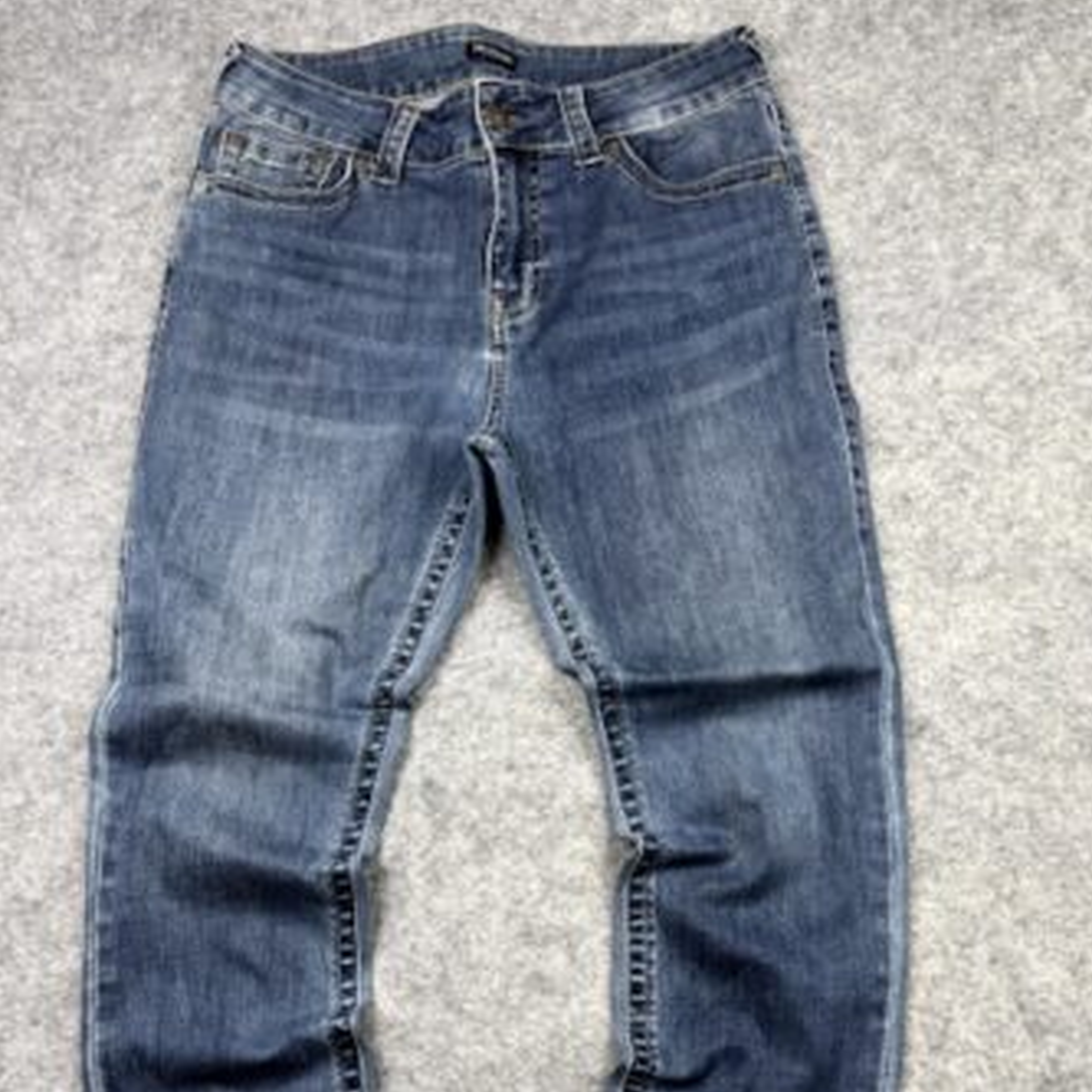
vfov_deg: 47.5
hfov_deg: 48.4
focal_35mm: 34
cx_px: 489
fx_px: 1213
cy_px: 743
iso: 80
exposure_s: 1/100
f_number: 1.78
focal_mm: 6.76
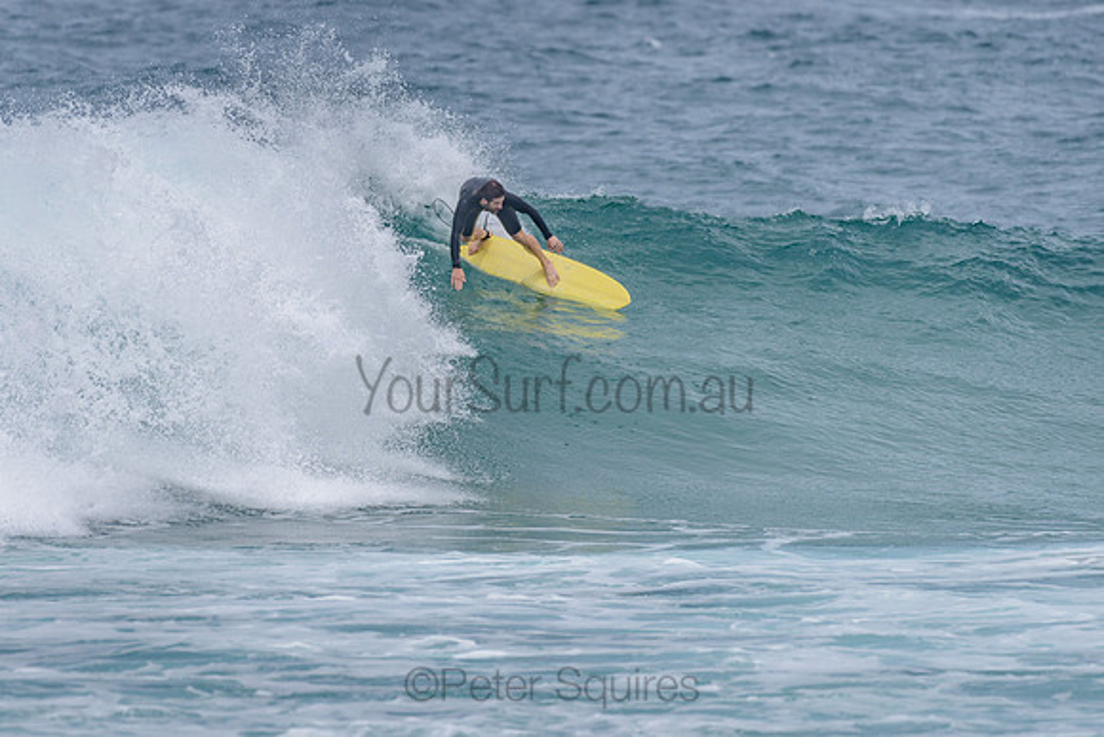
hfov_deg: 3.4
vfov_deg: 2.2
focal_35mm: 613
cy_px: 301
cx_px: 434
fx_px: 18795
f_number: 5.6
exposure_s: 1/2000
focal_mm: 500
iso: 110
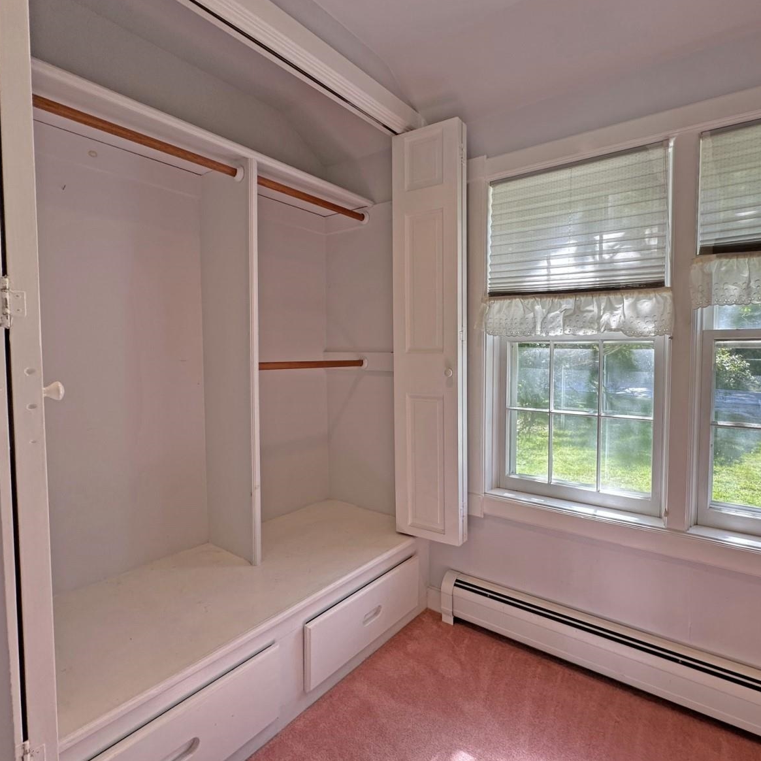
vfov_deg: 84.0
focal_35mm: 17
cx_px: 474
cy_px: 372
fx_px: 423
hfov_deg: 82.4
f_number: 2.2
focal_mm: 2.22
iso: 40
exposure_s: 1/129
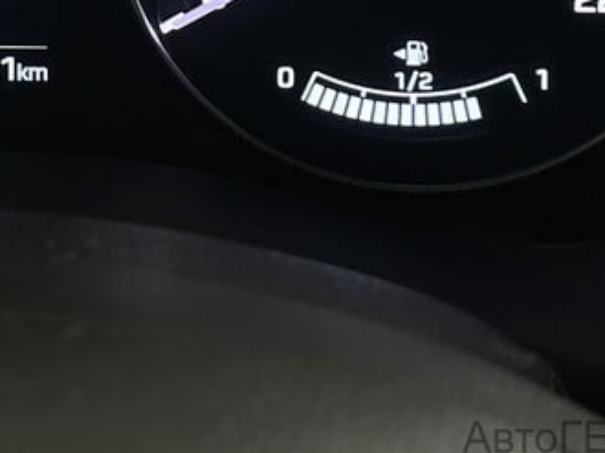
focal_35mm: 131
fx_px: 2288
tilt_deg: -25.7
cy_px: -146
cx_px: -70
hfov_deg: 14.7
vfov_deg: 11.0
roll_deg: +0.7
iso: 250
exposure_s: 1/50
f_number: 1.78
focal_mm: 6.86
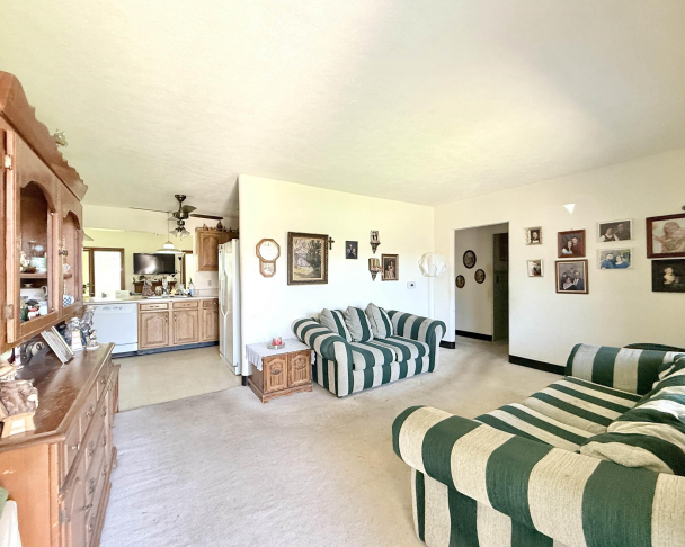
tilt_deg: -0.1
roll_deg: +0.3
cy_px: 278
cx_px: 350
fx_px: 304
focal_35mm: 15
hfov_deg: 96.8
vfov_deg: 84.0
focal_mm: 2.22
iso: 320
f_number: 2.2
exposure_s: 1/99
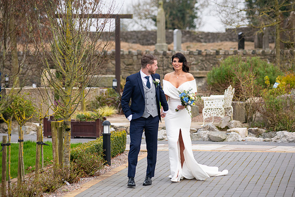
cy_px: 98
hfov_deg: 13.2
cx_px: 148
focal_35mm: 155
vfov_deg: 8.9
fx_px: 1270
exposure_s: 1/200
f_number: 3.5
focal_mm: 155
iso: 250
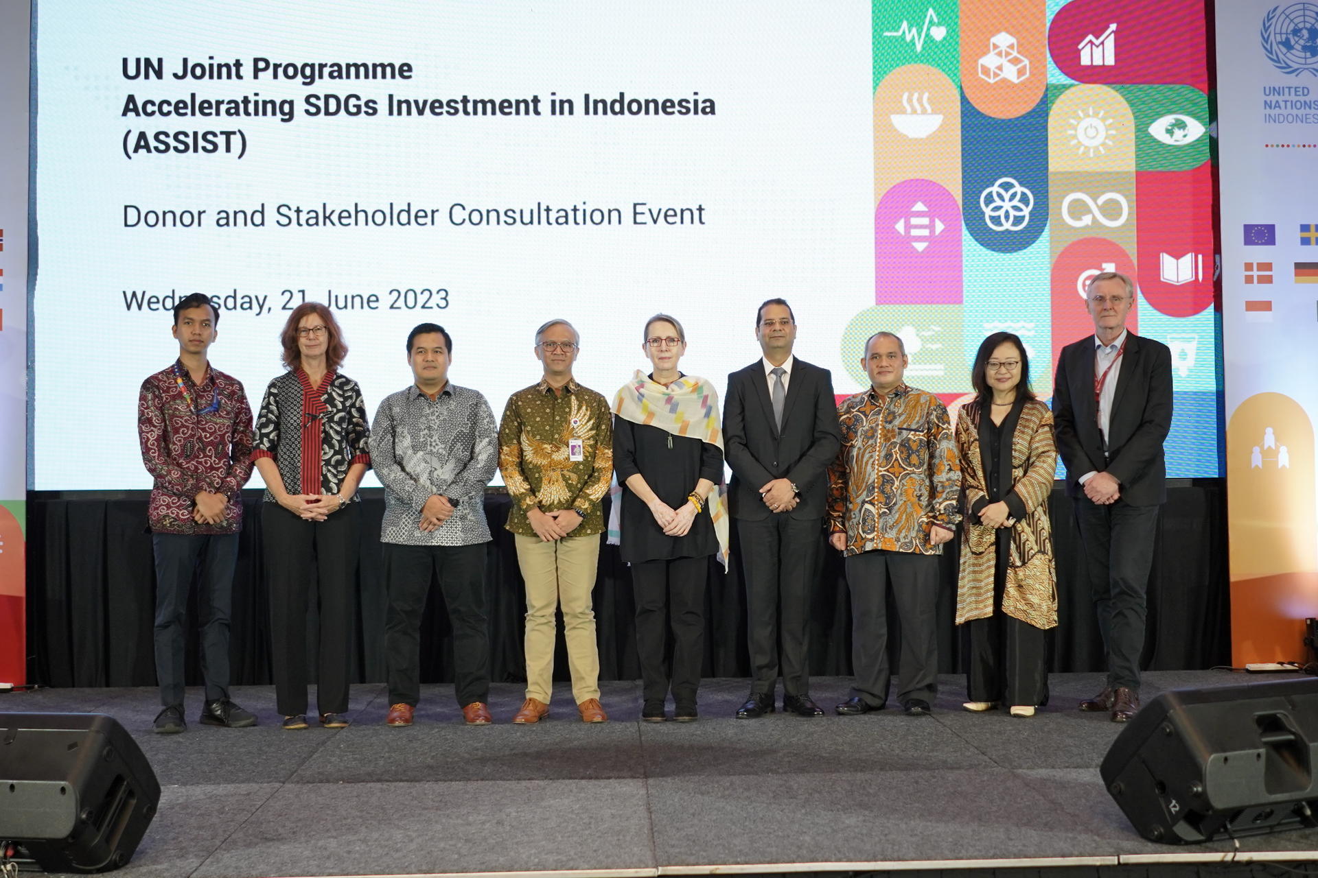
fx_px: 1538
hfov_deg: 46.4
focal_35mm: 42
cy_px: 439
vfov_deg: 31.9
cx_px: 659
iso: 800
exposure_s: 1/200
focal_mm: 28
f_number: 2
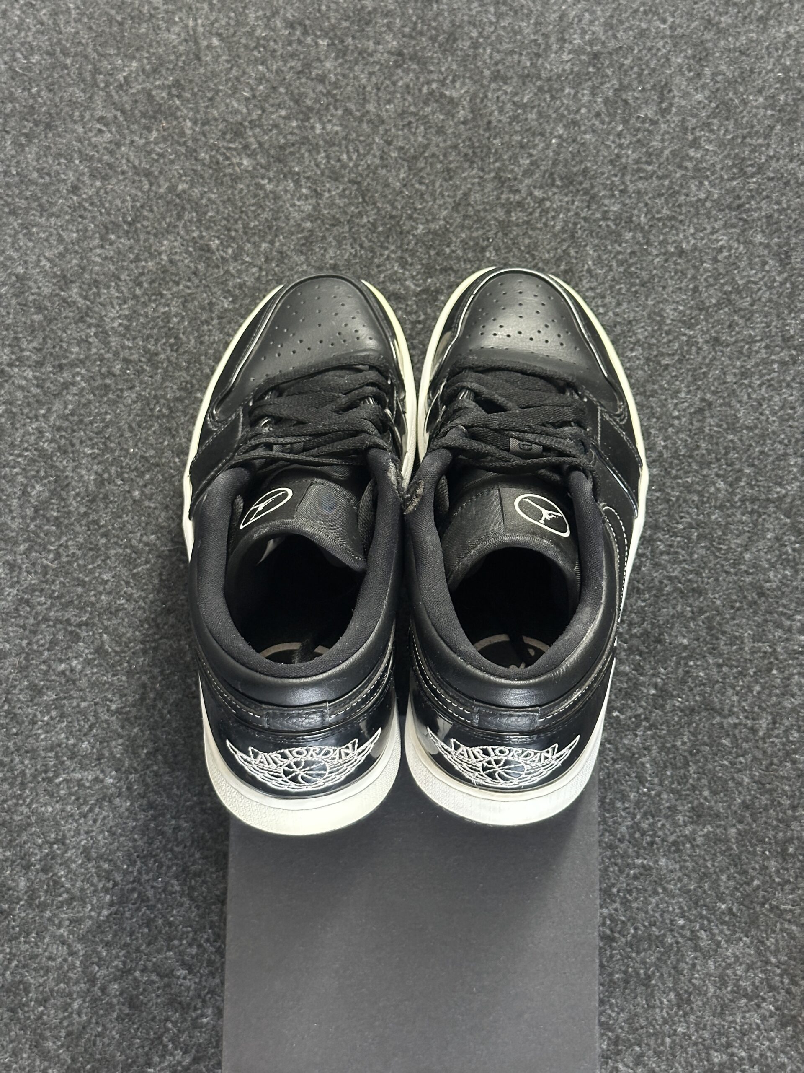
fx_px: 1486
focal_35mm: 48
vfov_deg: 39.7
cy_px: 536
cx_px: 402
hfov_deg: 30.3
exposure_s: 1/25
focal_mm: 6.86
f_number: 1.78
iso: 500
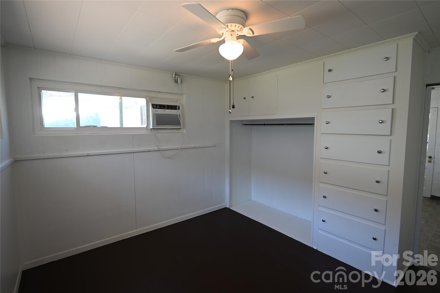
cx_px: 220
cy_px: 146
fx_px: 208
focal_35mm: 17
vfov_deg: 70.5
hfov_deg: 93.3
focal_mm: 17
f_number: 4
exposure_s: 1/20
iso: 100
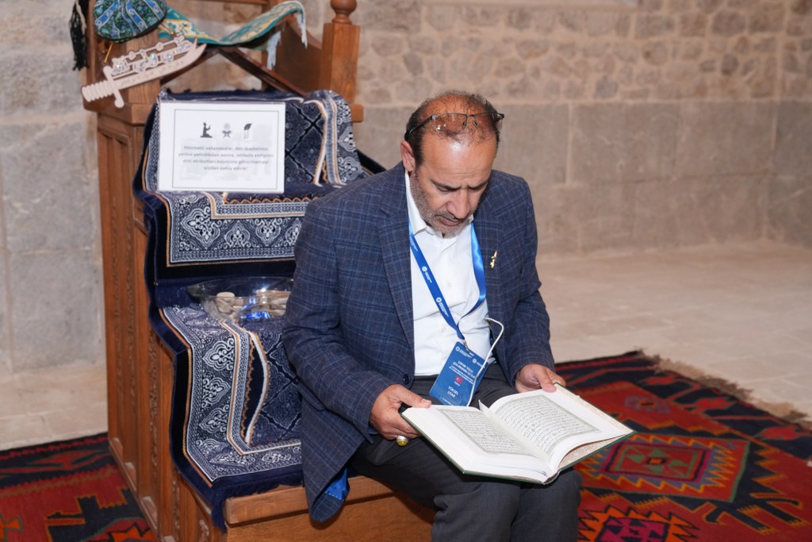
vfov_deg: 29.9
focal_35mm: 45
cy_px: 271
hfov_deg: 43.6
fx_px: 1015
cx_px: 406
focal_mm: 45
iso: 2500
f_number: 4
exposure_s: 1/160
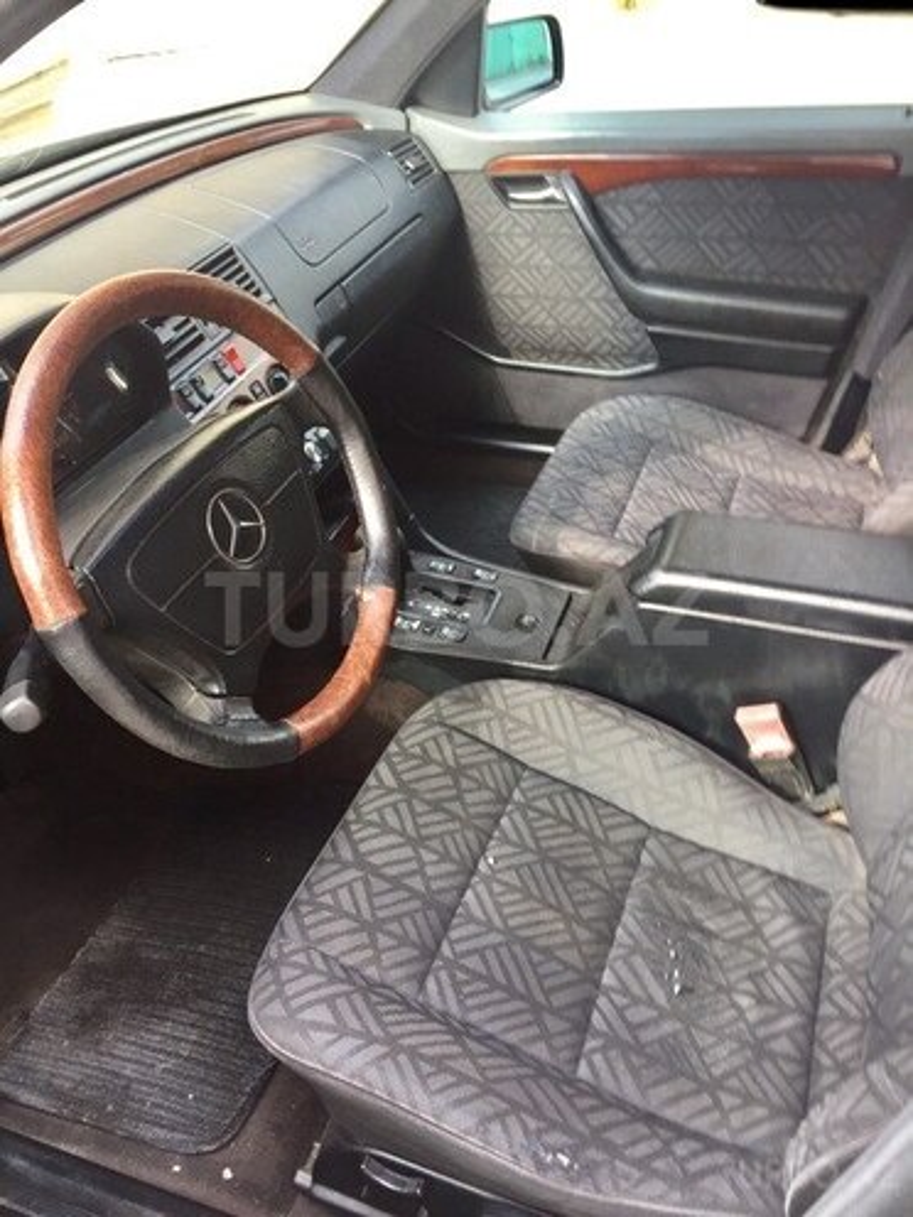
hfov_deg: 48.2
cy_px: 608
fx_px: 1020
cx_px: 456
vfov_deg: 61.7
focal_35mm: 29
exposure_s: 1/100
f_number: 2.2
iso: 50
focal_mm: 4.15
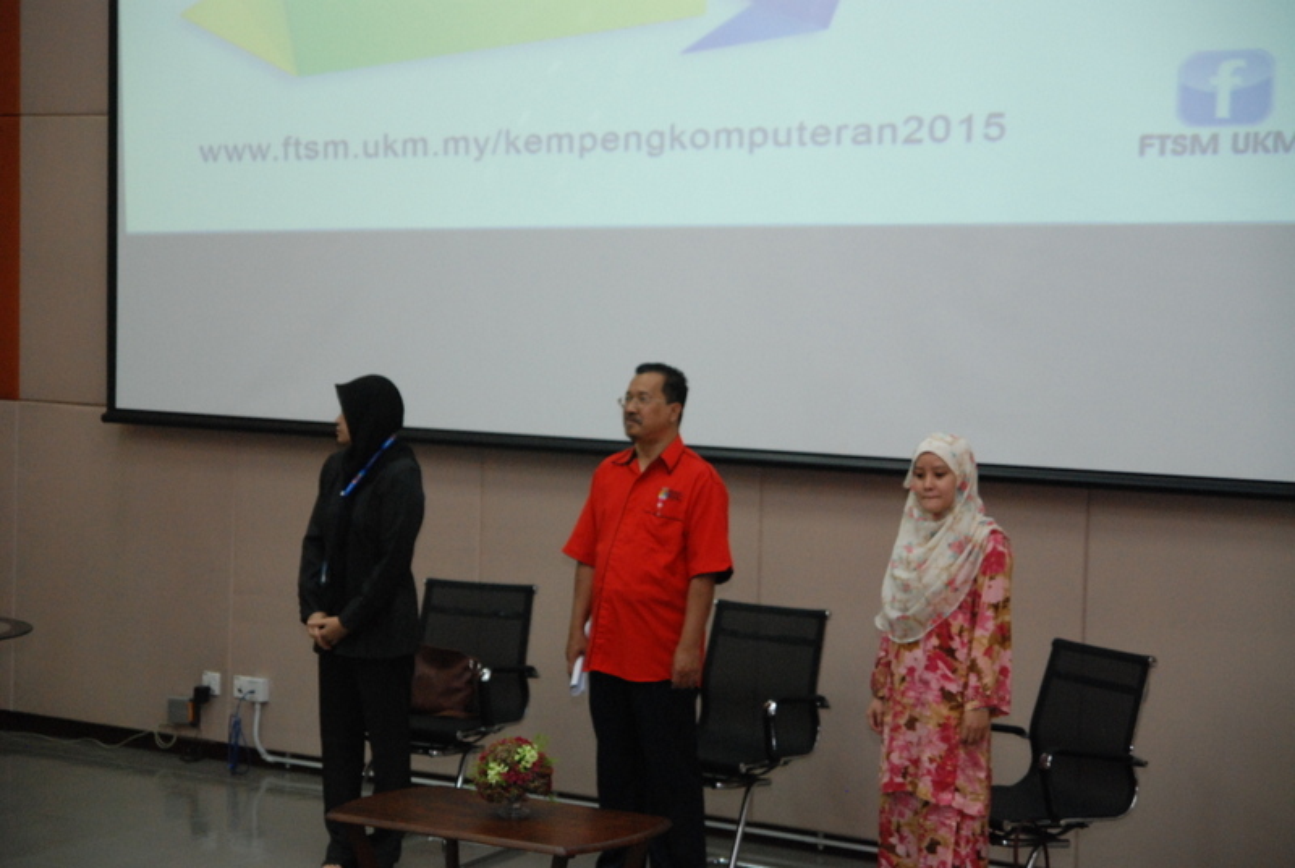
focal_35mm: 75
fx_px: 2702
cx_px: 648
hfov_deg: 27.0
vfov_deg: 18.2
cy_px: 434
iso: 1250
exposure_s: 1/125
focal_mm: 50
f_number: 3.2
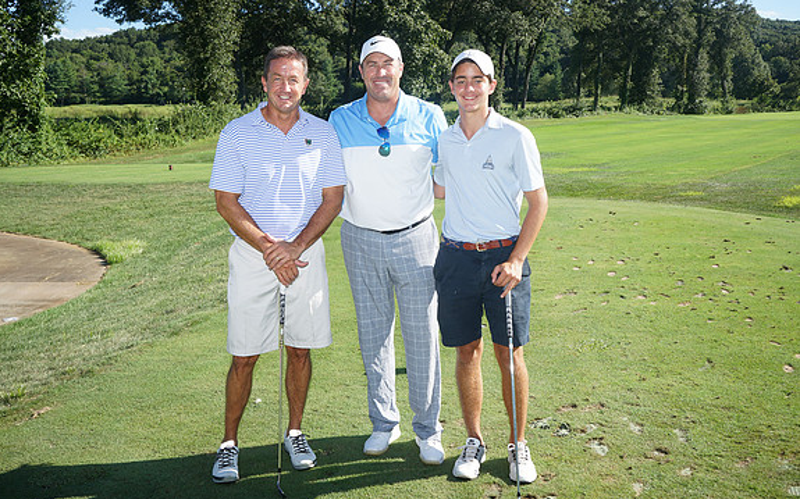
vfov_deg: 35.3
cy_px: 243
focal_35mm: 36
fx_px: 785
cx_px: 398
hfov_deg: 54.0
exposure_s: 1/125
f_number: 8
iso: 100
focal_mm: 35
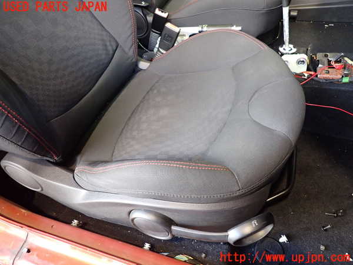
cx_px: 176
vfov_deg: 54.9
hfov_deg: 69.4
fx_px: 255
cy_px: 132
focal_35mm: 25
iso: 400
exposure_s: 1/30
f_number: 2
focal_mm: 4.5
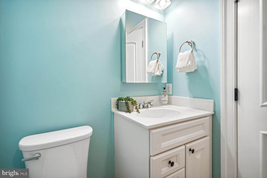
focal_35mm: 16
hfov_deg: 96.7
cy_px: 89
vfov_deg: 73.7
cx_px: 134
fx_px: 119
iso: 200
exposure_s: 1/15
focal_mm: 16
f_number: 8
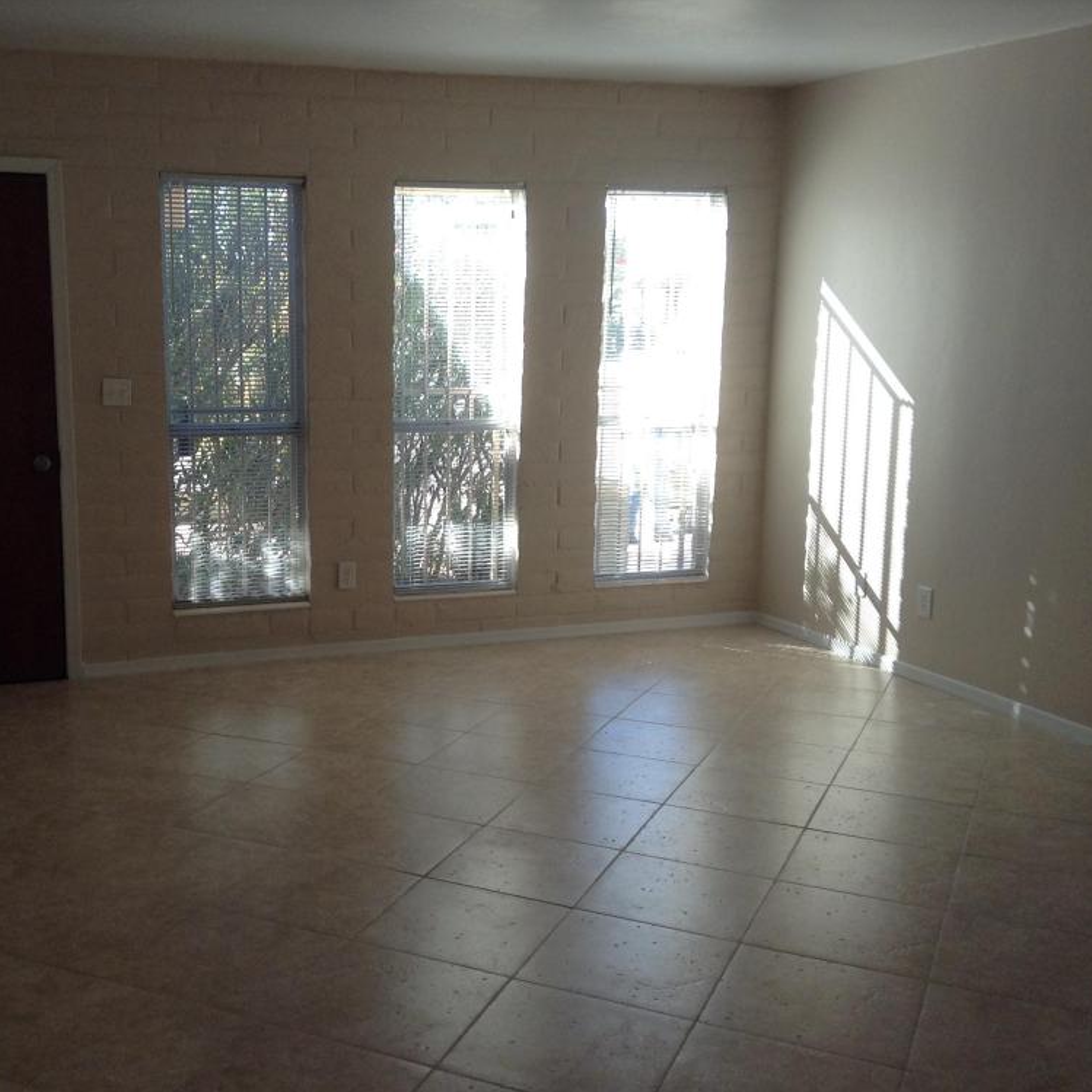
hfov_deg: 41.4
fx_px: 1428
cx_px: 386
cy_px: 557
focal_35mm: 40
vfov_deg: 41.9
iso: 32
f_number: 2.4
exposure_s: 1/120
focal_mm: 3.3
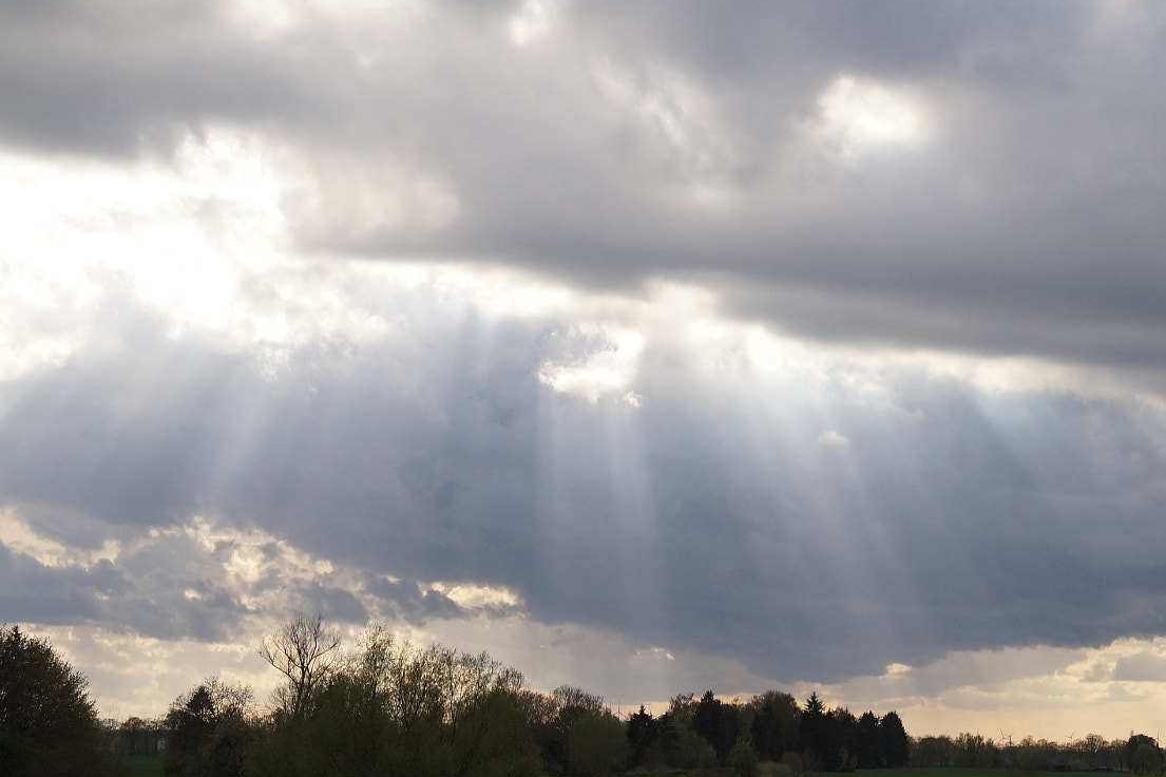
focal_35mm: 98
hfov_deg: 20.8
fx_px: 3164
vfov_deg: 14.0
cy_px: 488
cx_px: 760
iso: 400
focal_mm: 45
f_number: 5.6
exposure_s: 1/3200
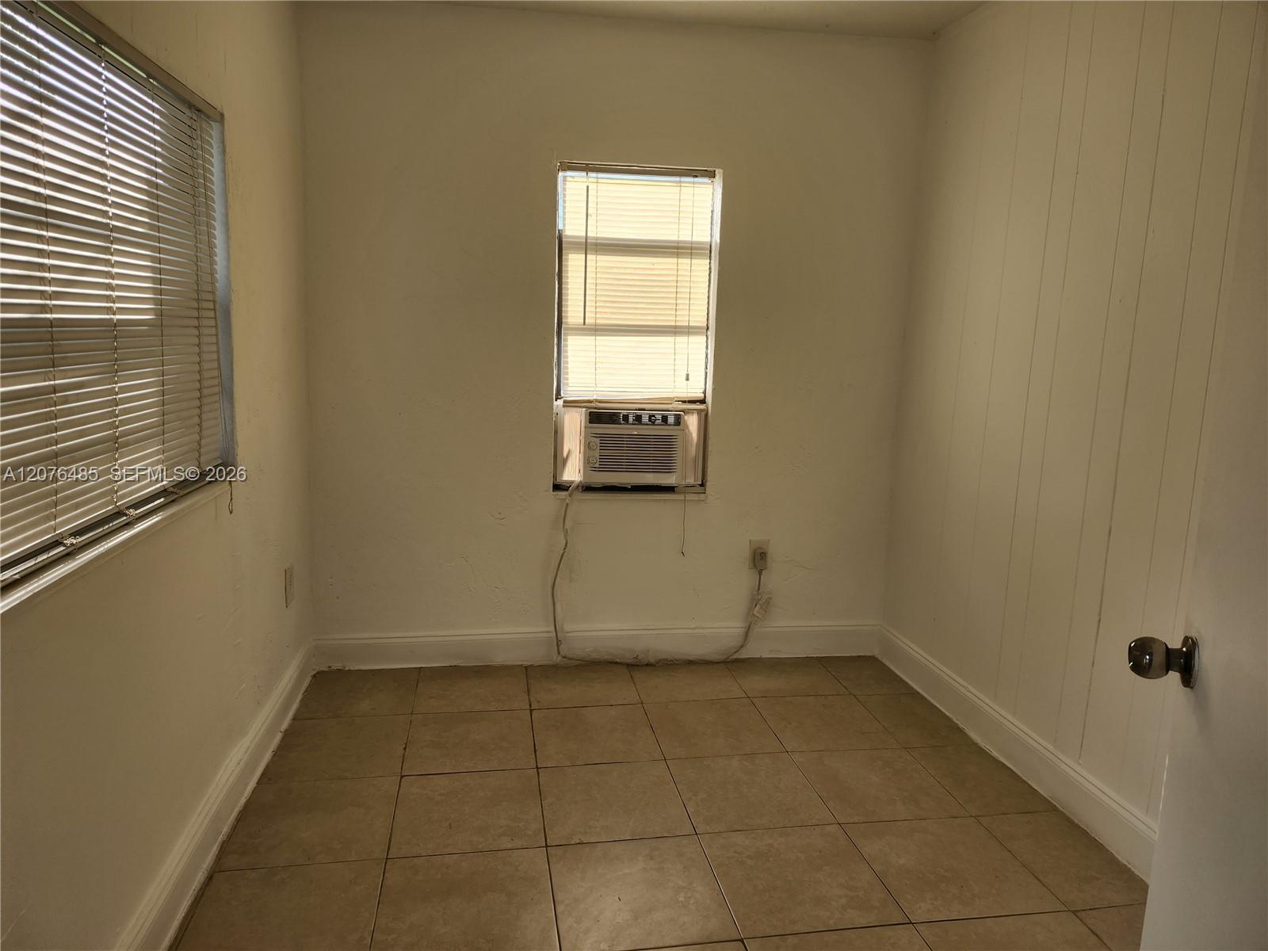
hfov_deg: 73.9
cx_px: 634
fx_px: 843
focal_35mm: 23
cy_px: 476
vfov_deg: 58.9
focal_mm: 5.4
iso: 20
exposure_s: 1/180
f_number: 1.8
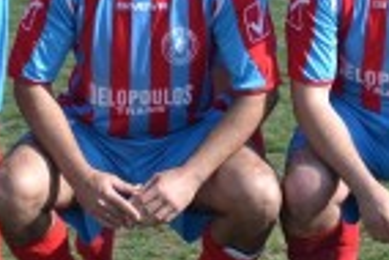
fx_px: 4684
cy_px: -96
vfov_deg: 3.2
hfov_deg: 4.8
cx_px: 260
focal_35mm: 433
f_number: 5.6
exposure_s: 1/1600
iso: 400
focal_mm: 62
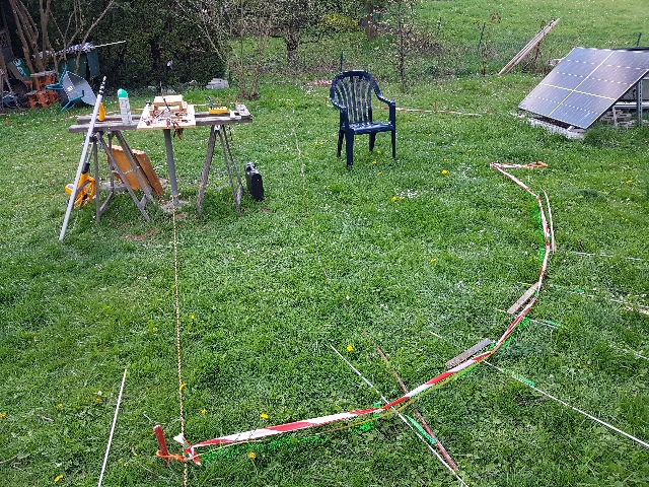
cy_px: 244
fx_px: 487
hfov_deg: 67.3
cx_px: 324
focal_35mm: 26
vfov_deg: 53.1
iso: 50
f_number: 1.7
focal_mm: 4.2
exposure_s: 1/369
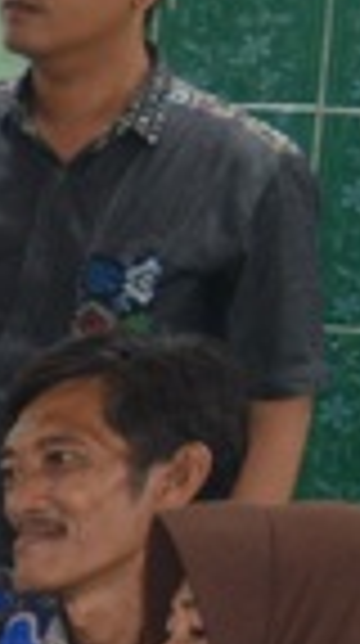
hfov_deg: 3.3
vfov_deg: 6.8
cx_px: -2358
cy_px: 1612
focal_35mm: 297
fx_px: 5061
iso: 125
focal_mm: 18
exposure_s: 1/125
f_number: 4
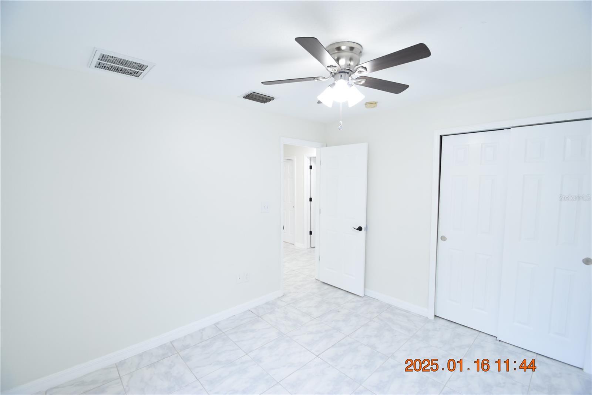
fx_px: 247
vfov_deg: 77.3
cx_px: 296
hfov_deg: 100.4
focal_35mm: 15
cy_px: 198
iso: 560
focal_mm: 10
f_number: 4
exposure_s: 1/60
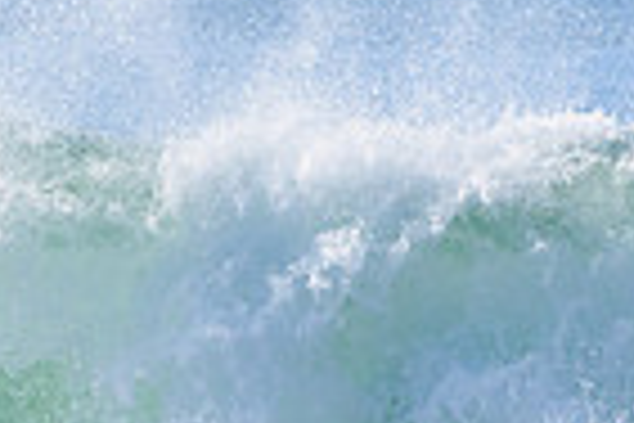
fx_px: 54485
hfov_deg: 0.7
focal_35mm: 3094
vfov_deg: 0.4
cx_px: -360
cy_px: 835
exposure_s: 1/2000
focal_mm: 500
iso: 360
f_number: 5.6
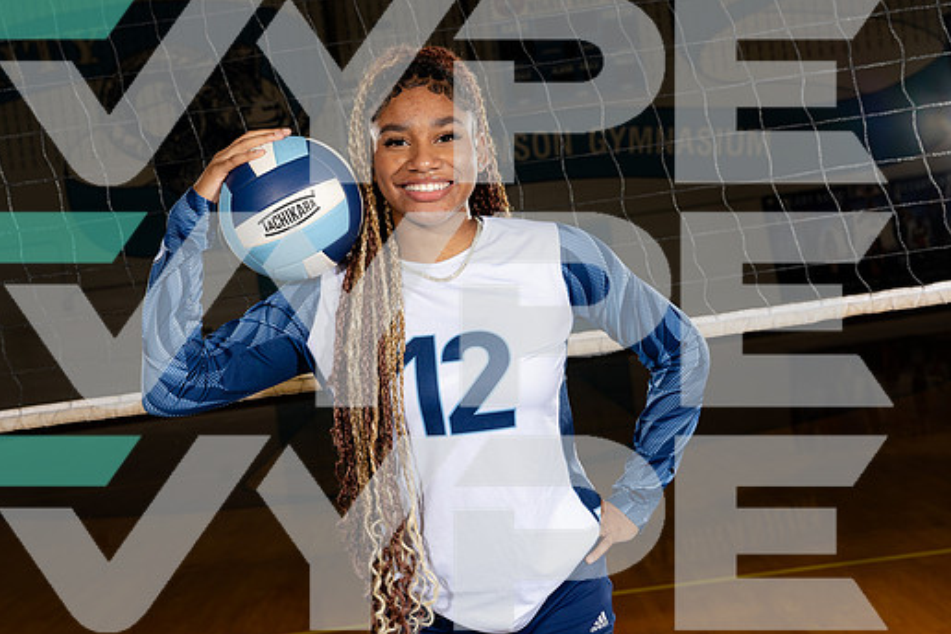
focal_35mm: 45
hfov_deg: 43.5
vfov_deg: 29.9
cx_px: 424
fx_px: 1189
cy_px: 311
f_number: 5.6
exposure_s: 1/250
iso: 250
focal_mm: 40
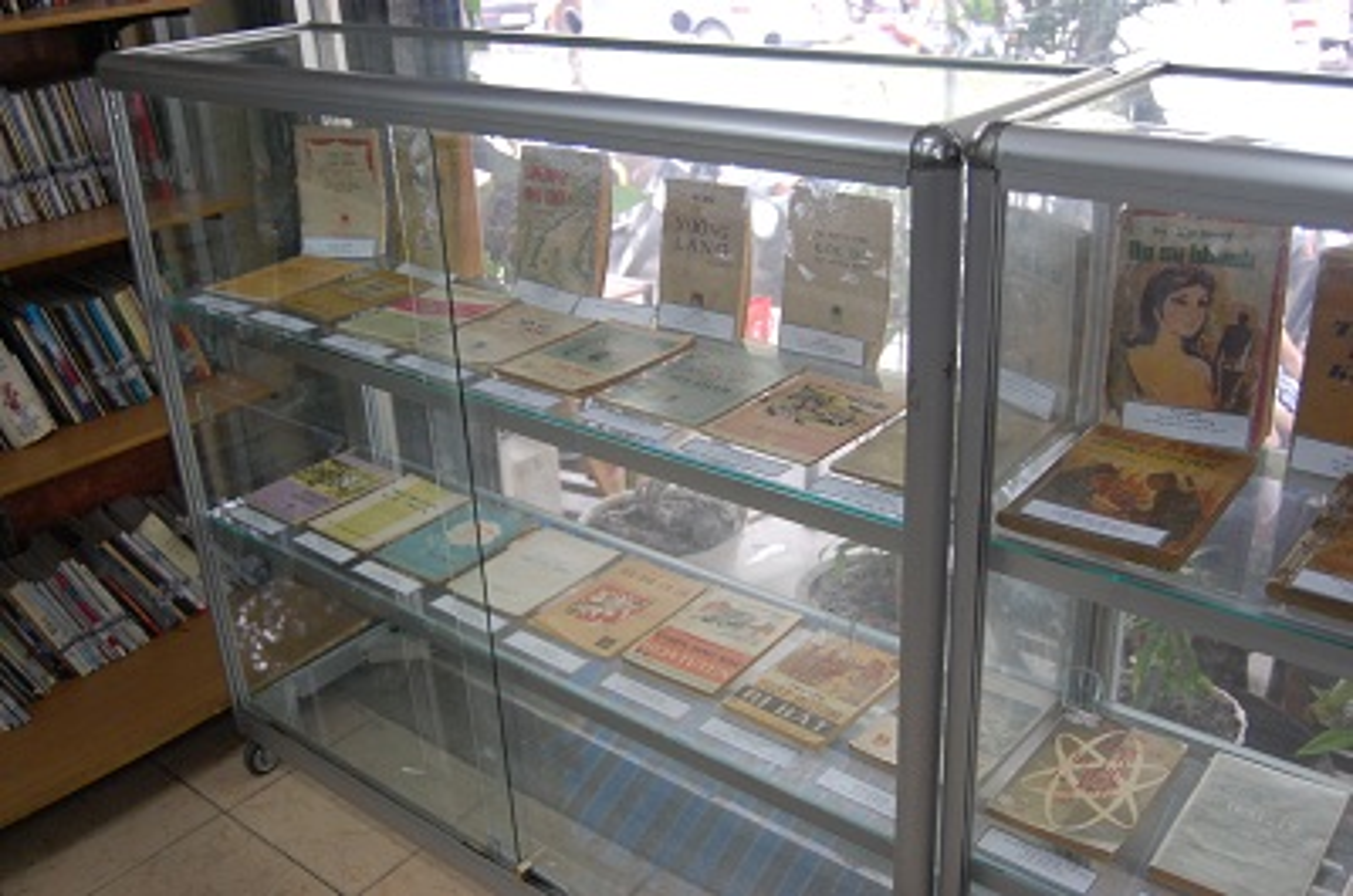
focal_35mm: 34
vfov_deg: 38.2
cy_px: 448
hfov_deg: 55.2
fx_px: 1294
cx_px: 676
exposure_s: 1/25
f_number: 3.8
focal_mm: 23
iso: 800
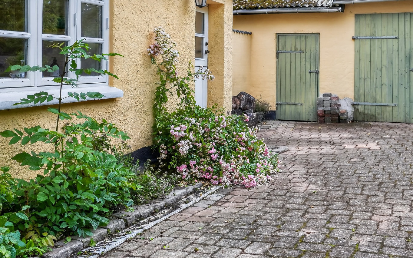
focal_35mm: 44
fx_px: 495
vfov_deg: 28.7
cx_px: 266
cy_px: 58
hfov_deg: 44.8
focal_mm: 23
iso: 400
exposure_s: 1/13
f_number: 8
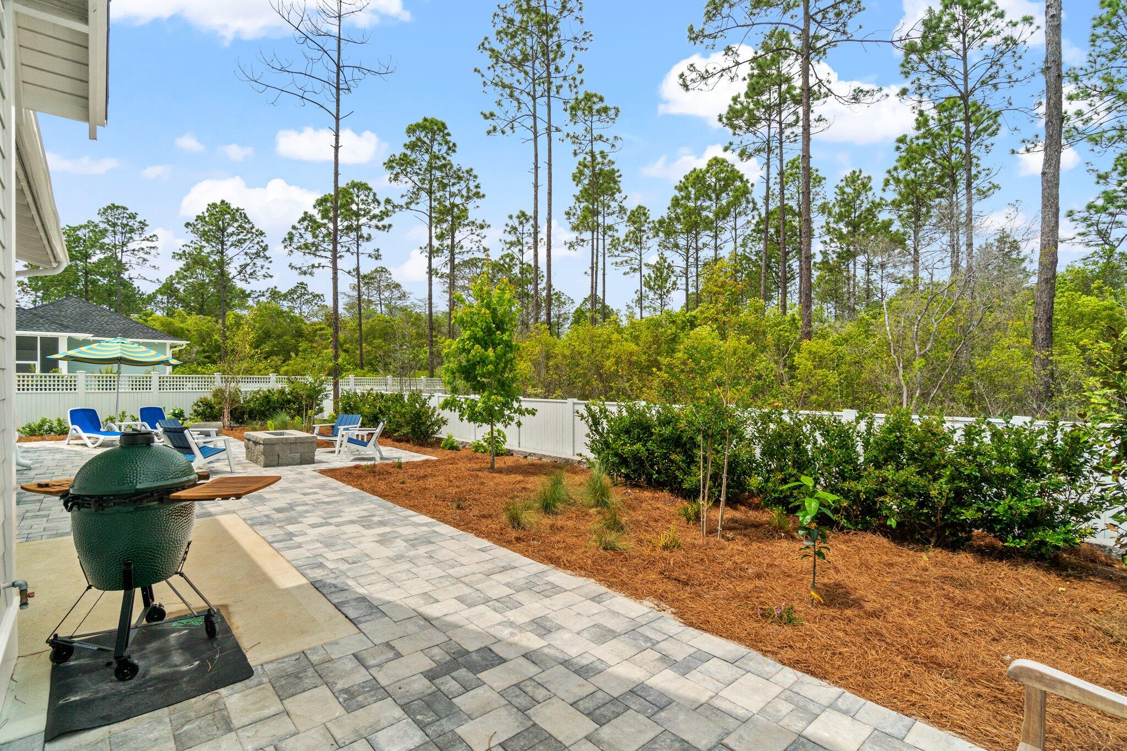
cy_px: 376
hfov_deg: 95.0
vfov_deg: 72.0
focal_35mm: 16
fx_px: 516
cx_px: 564
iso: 400
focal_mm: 11
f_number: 8
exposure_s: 1/200
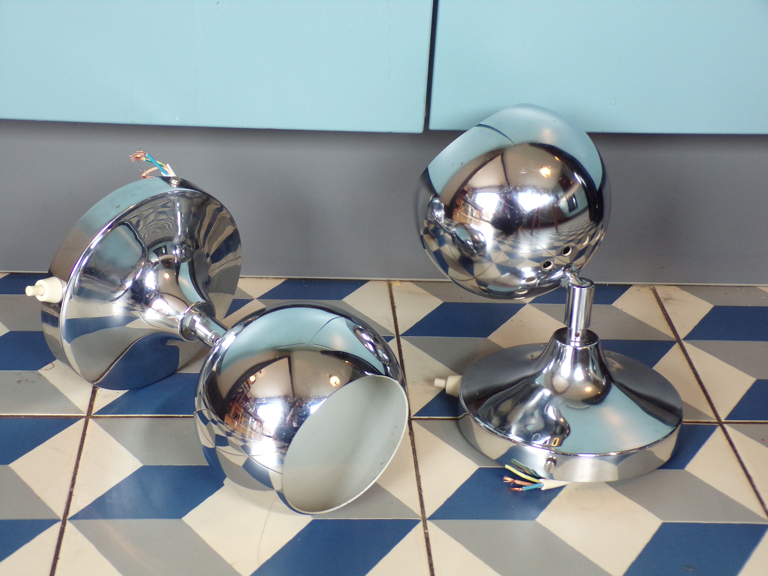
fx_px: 1242
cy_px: 288
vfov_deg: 26.1
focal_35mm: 56
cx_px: 384
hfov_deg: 34.3
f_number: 3.7
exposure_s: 1/17
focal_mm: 10.1
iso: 217
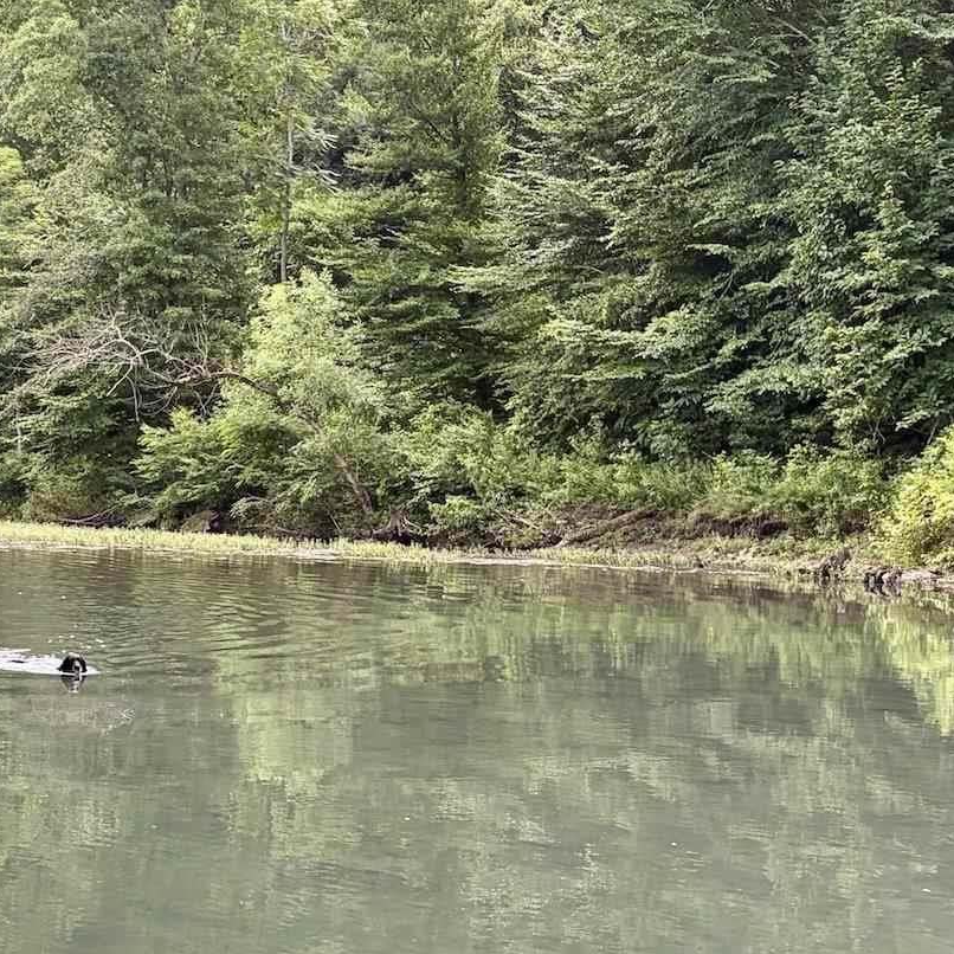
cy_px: 586
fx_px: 2276
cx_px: 239
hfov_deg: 23.4
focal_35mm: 73
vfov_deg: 23.6
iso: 50
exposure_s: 1/261
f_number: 1.6
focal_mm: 5.96
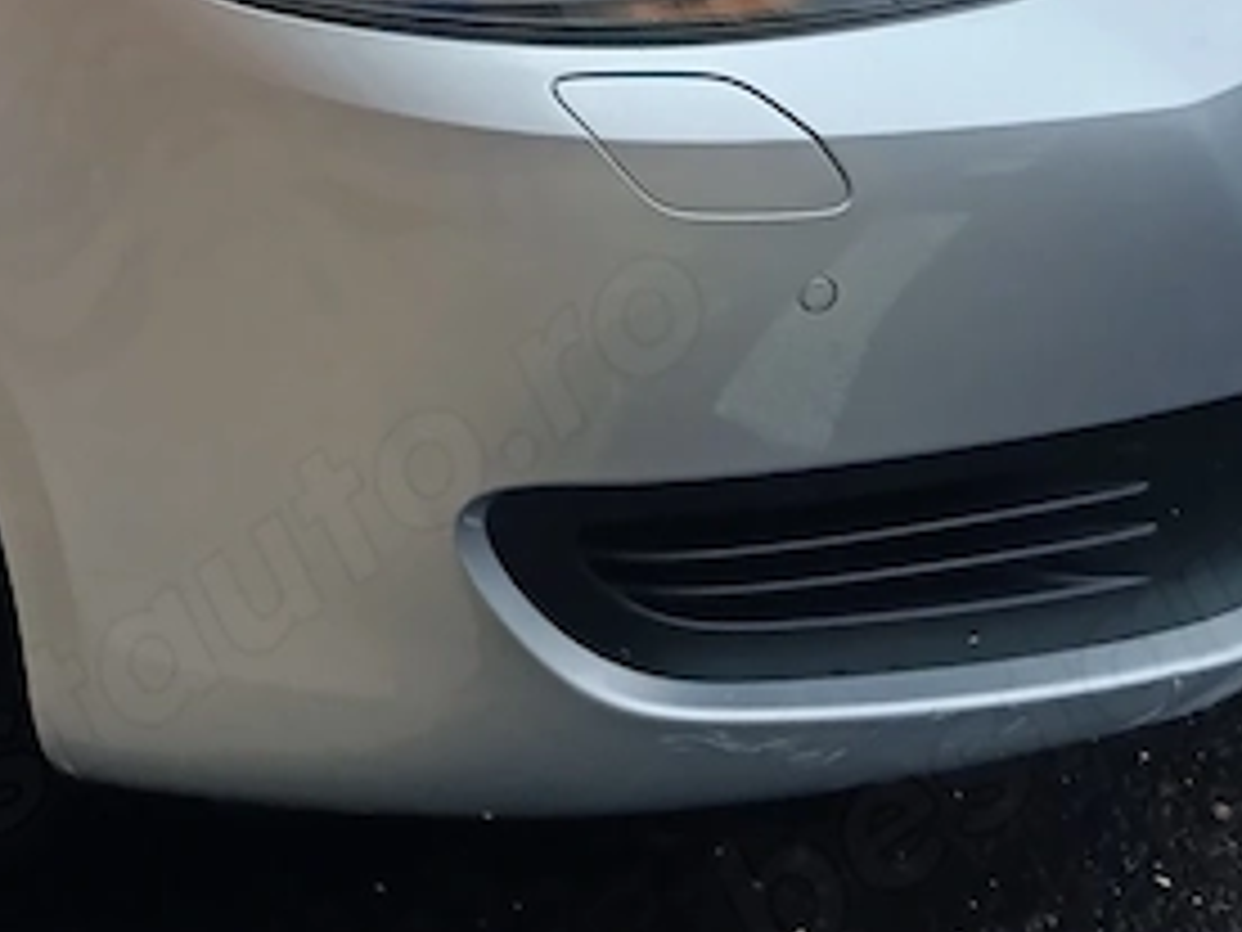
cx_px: -180
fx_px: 3122
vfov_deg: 15.7
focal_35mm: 87
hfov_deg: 21.2
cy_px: -446
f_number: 1.7
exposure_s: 1/100
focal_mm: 5.24
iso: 125
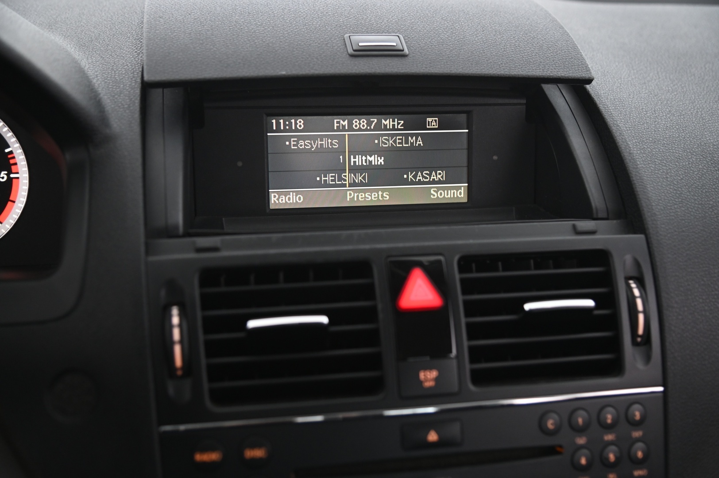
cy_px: 239
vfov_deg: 29.2
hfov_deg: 42.8
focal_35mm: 46
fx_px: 918
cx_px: 360
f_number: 4
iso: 2000
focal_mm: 46
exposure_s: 1/15
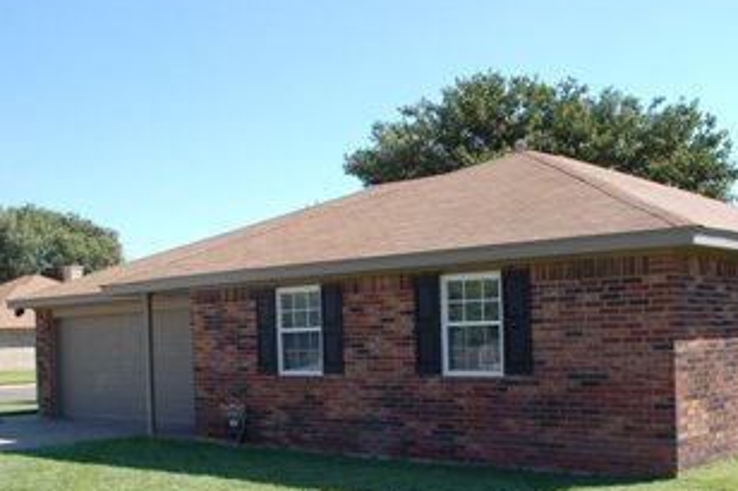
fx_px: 983
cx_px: 381
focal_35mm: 48
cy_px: 326
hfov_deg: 41.1
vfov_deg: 27.9
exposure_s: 1/250
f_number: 10
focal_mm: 22
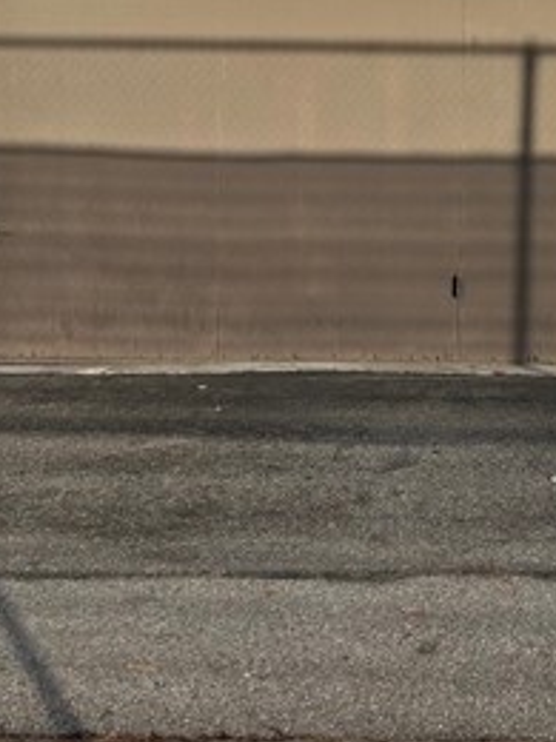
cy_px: 103
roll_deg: -0.4
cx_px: 439
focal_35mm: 64
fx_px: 1371
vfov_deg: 29.3
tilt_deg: -0.8
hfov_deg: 22.6
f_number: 1.5
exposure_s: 1/3704
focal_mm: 5.7
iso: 50
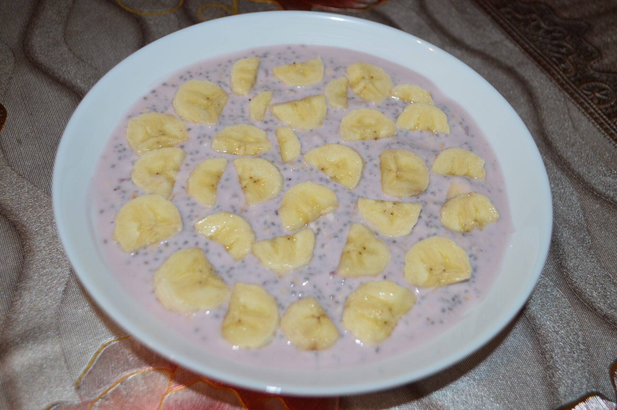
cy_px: 205
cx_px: 308
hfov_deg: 53.2
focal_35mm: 36
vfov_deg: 36.8
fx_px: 617
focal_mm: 24
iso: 560
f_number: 4
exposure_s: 1/60
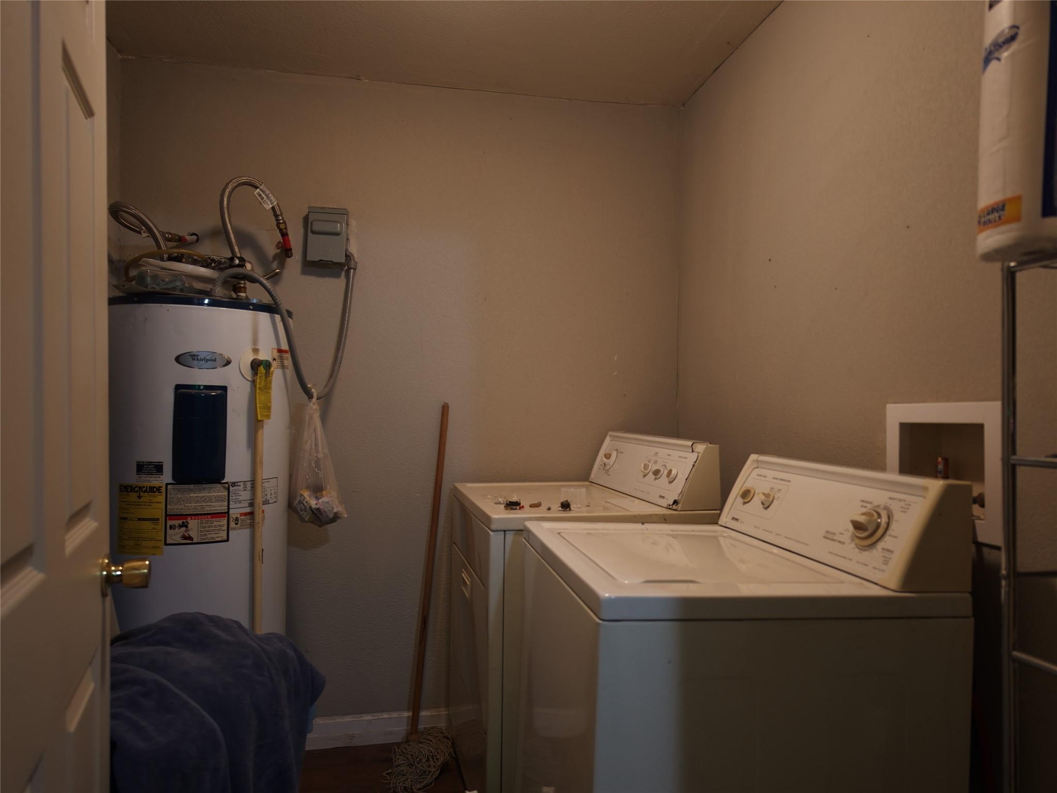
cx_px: 528
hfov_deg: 71.6
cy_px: 396
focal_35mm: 24
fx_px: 733
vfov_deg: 56.8
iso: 160
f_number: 1.8
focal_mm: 8.67
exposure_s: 1/15
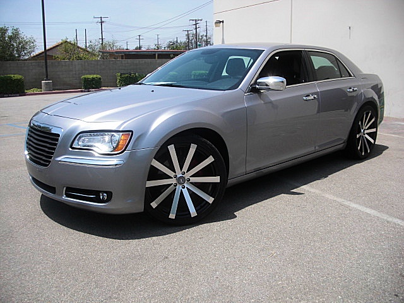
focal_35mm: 36
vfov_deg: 39.7
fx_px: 420
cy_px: 152
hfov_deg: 51.4
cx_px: 202
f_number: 2.8
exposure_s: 1/800
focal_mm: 6.3
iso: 50
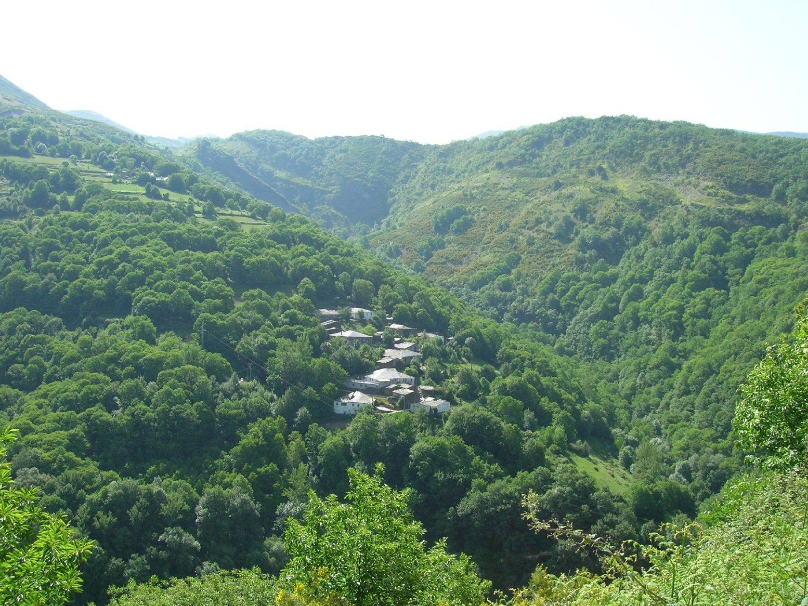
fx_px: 817
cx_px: 398
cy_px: 310
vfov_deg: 40.7
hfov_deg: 52.6
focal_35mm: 35
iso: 50
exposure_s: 1/160
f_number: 4.9
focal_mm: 5.7
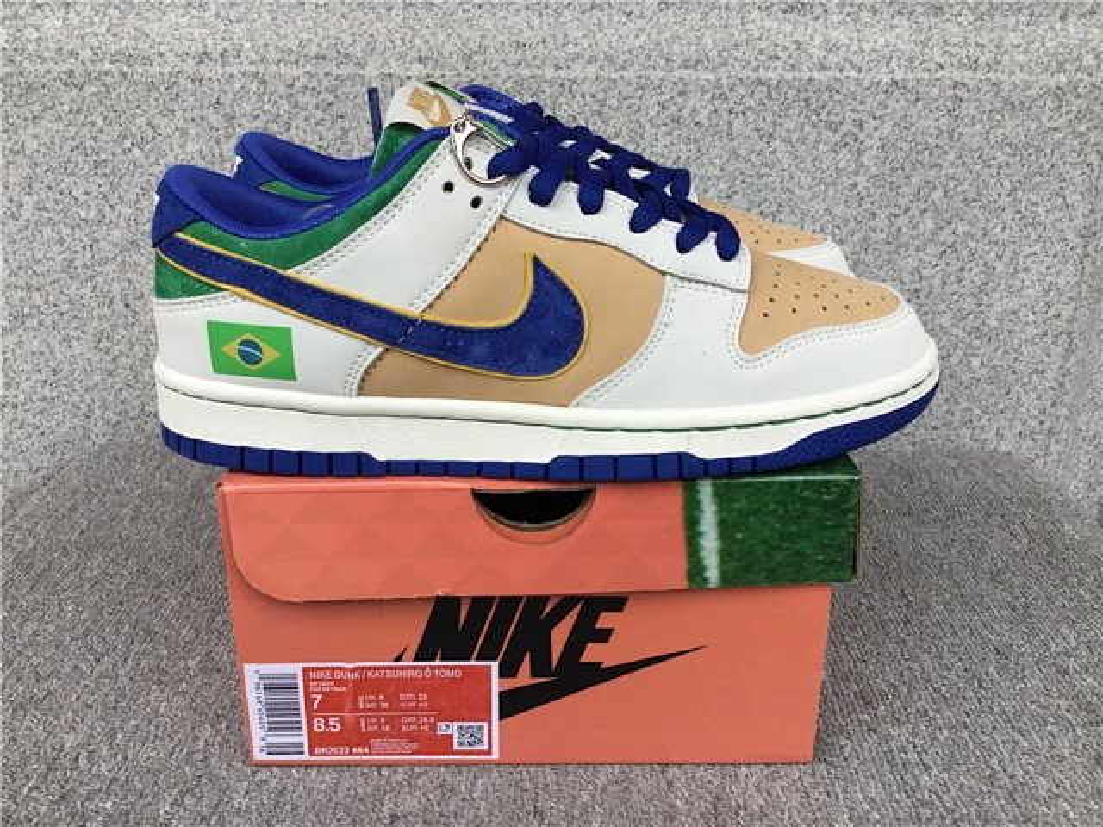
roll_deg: -0.4
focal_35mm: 31
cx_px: 552
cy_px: 414
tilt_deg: -19.9
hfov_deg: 58.4
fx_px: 988
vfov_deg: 45.4
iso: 25
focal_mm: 3.3
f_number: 2.4
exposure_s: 1/100
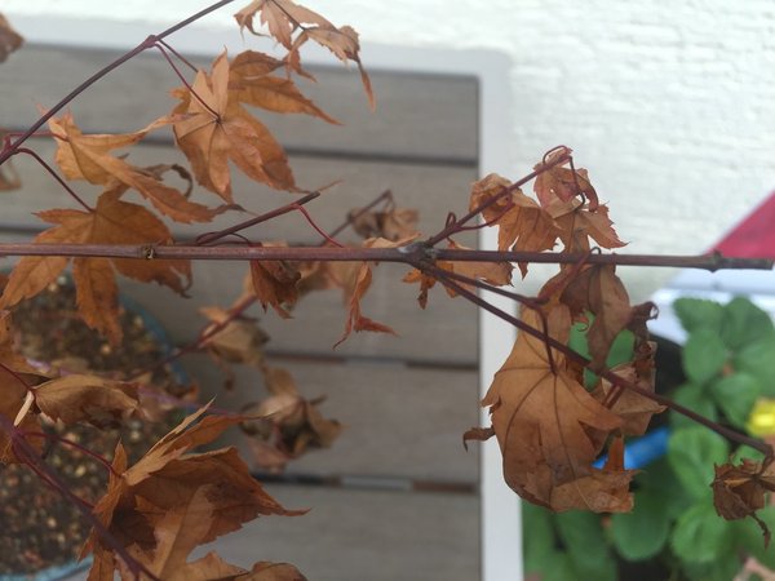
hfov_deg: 61.7
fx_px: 649
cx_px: 388
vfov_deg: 48.2
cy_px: 290
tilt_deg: -66.7
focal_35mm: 29
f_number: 2.2
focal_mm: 4.15
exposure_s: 1/182
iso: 32
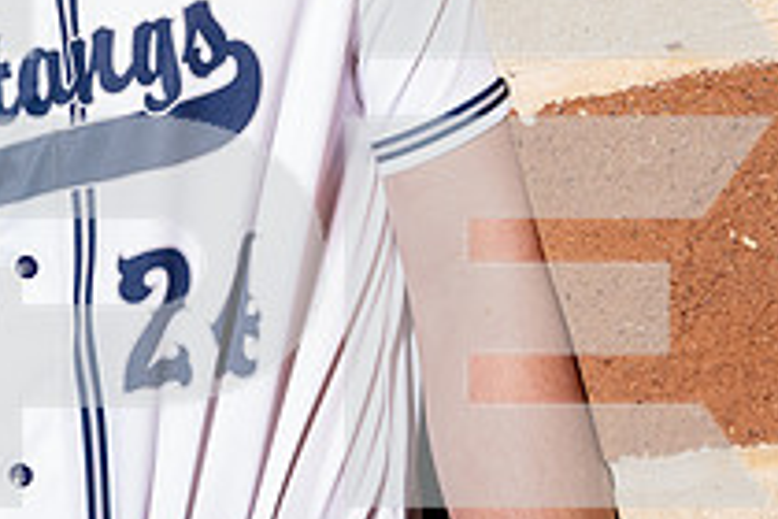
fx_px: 2744
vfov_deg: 10.6
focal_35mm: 127
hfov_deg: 15.5
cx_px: -159
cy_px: -135
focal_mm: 46
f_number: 5
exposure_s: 1/250
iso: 250
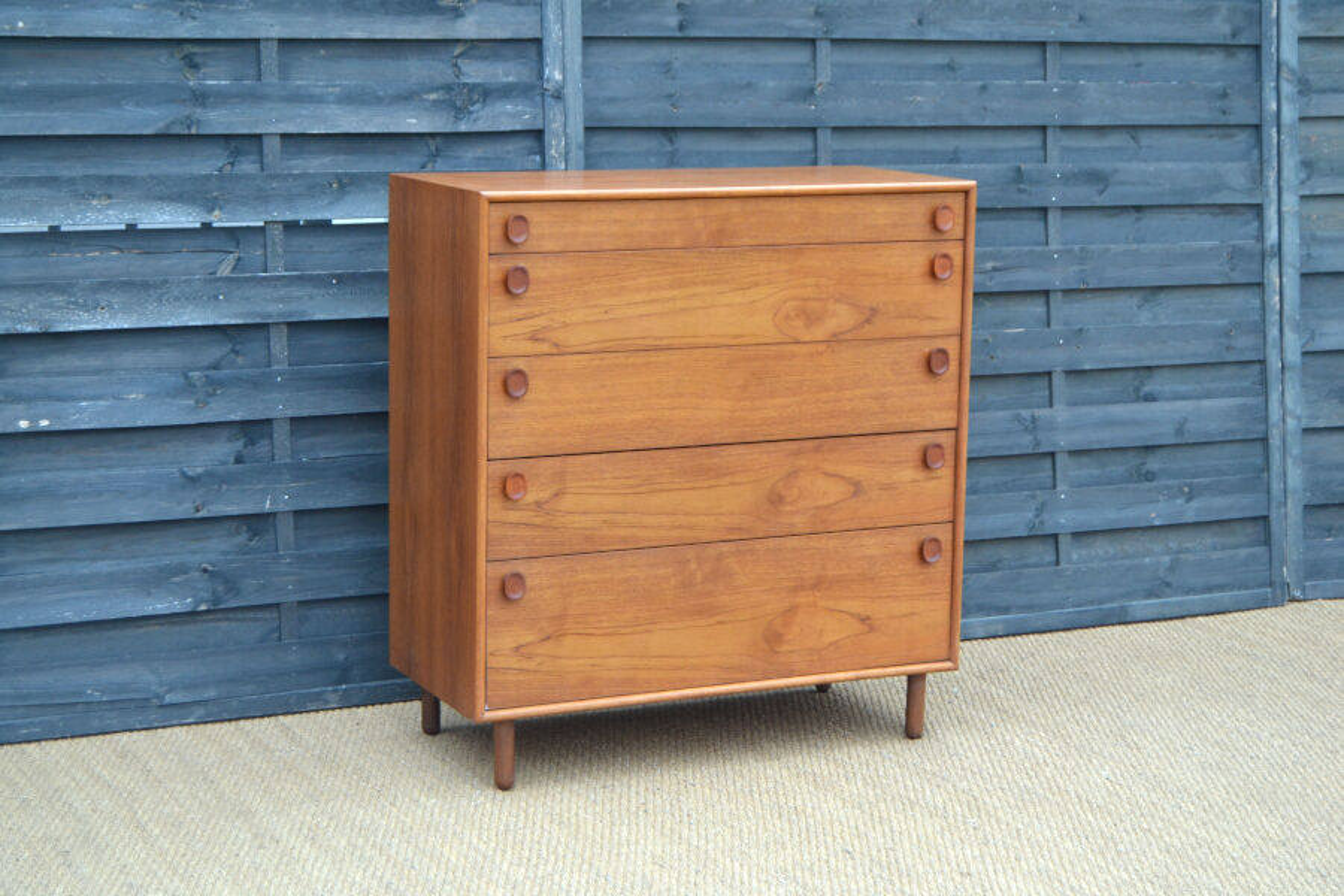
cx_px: 672
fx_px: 2576
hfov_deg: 29.2
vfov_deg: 19.7
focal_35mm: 69
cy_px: 448
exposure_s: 1/60
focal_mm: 46
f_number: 5.3
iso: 720
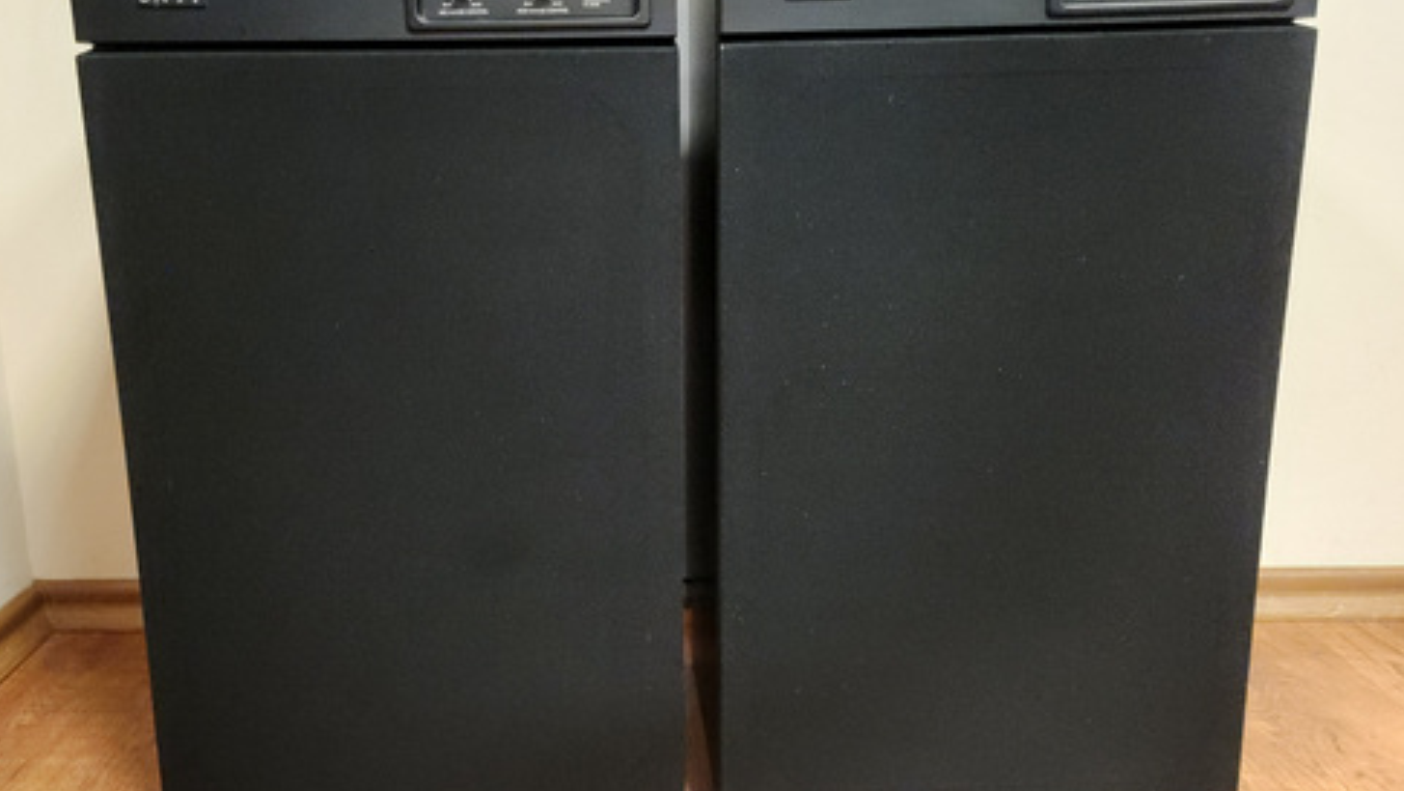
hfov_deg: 62.5
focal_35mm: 31
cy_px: 368
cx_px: 640
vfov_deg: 37.8
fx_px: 1154
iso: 500
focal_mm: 5.4
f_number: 1.8
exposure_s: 1/33
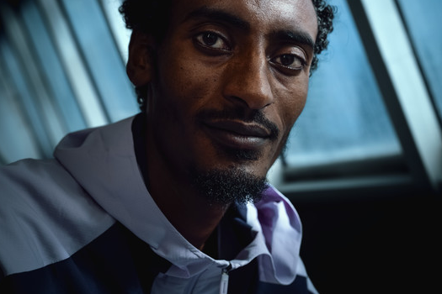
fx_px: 589
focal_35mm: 48
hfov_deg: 41.1
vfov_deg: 27.9
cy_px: 103
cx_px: 246
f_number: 4.5
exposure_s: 1/320
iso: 160
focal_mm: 35
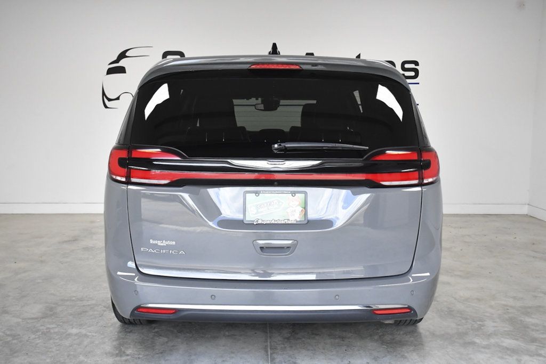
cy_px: 182
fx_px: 592
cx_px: 273
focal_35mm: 39
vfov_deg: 34.2
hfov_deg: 49.5
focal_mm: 26
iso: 2500
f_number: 5
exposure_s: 1/1000
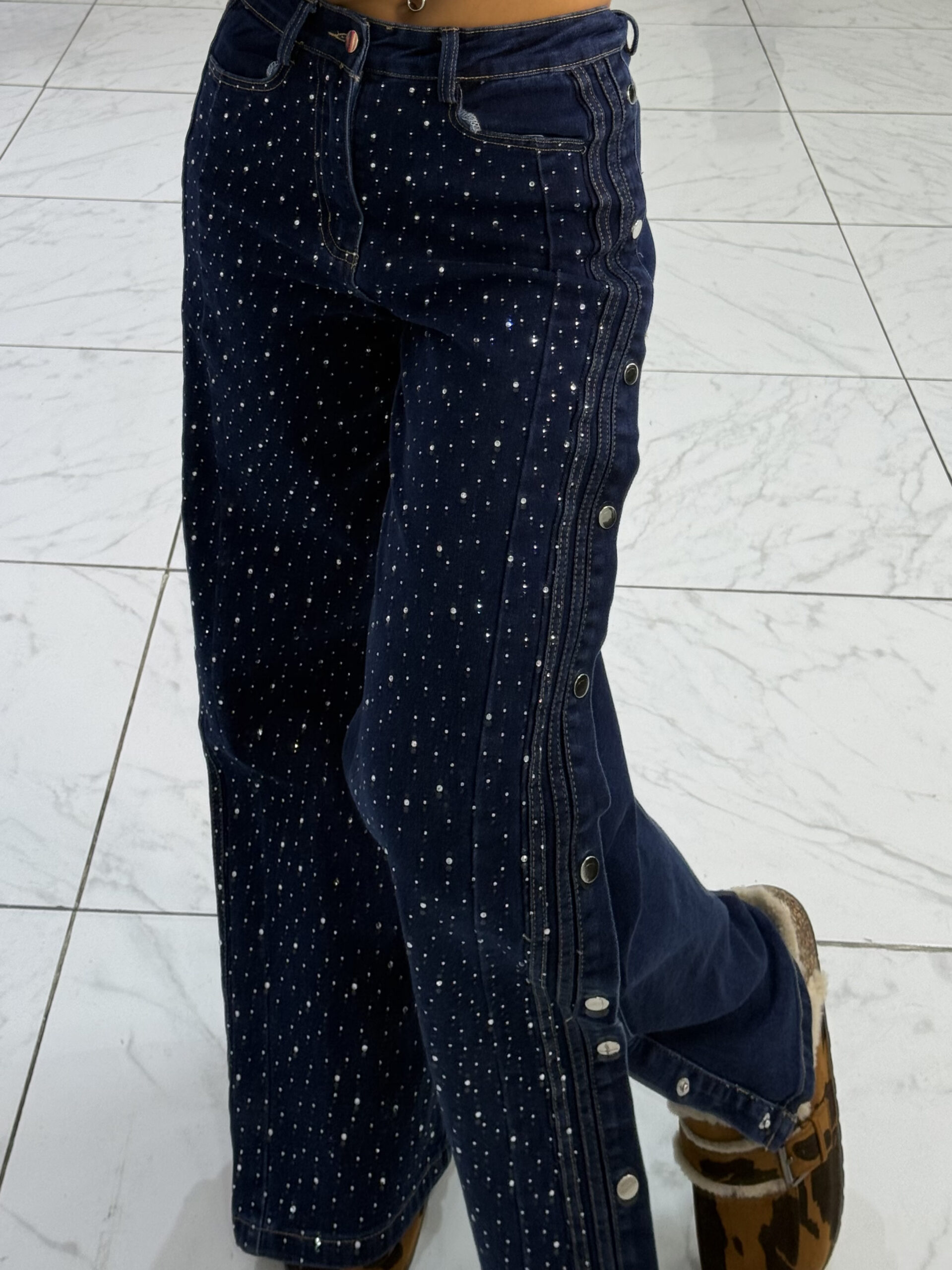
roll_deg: -0.5
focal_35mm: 48
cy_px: 635
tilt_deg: -37.4
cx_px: 476
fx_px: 1761
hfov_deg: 30.3
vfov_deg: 39.7
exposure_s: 1/100
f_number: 1.78
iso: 64
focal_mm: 6.76
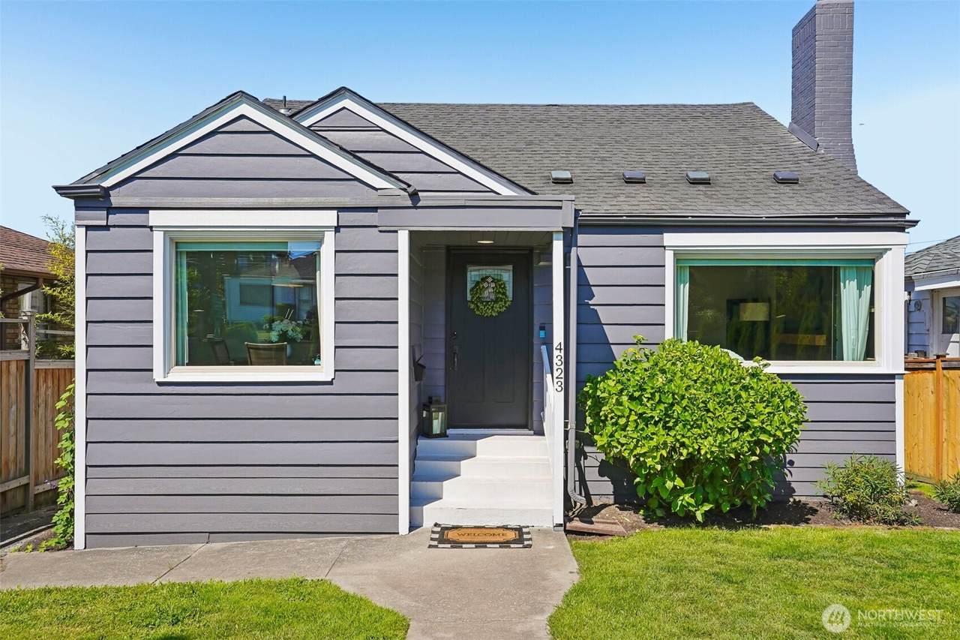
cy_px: 320
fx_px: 747
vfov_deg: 46.4
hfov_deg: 65.5
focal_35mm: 28
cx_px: 480
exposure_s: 1/250
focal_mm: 28
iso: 100
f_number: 8
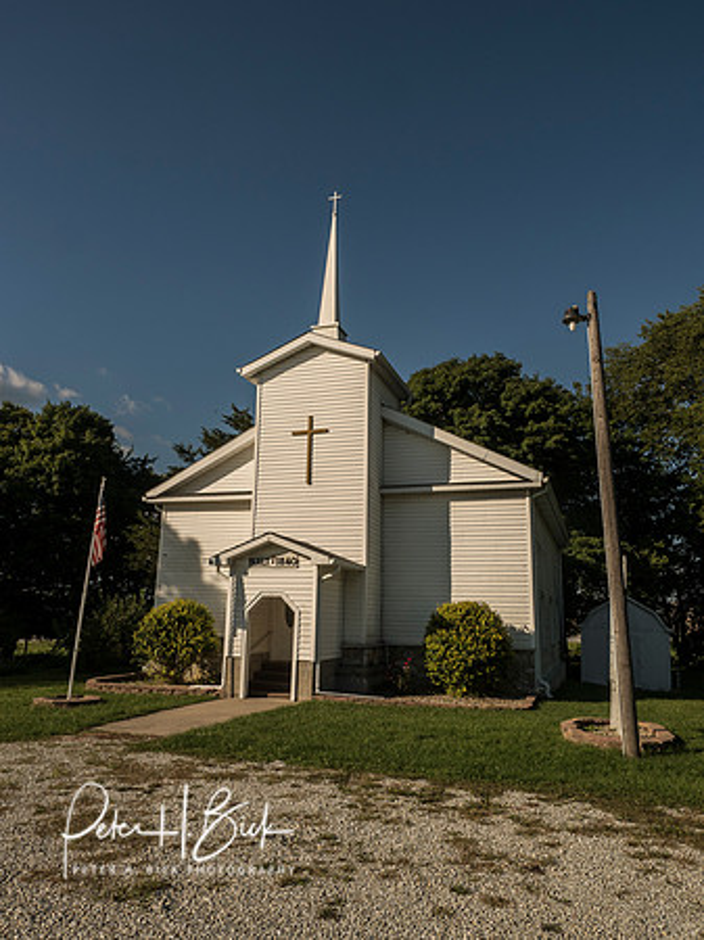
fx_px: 651
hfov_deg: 56.8
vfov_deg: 71.6
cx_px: 352
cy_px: 470
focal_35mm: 24
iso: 250
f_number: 9
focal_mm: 12
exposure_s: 1/800
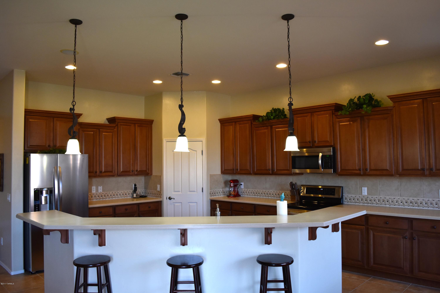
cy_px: 146
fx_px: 330
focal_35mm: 27
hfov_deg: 67.4
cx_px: 220
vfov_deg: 47.9
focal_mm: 18
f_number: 5
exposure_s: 1/100
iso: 800
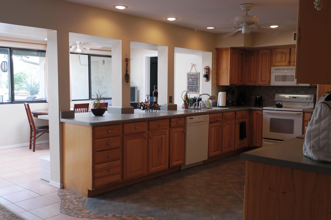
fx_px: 331
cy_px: 110
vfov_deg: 36.9
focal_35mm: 36
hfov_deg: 53.1
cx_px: 166
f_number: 3.5
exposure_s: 1/60
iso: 200
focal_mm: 24
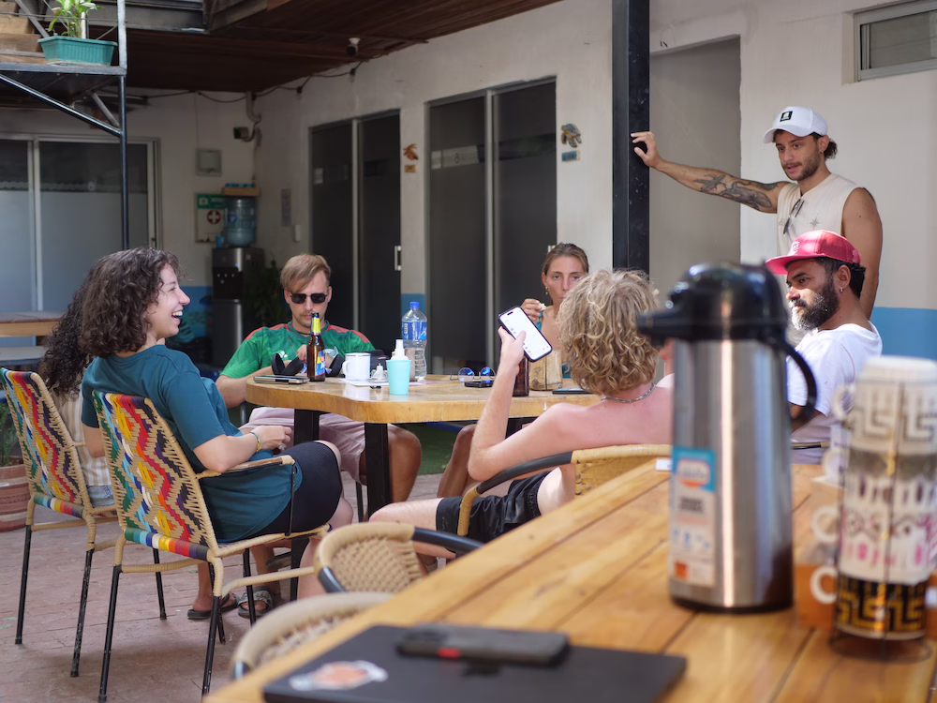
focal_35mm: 50
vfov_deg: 29.1
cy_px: 352
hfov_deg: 38.2
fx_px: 1353
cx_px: 468
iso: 250
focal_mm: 25
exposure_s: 1/60
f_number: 1.7
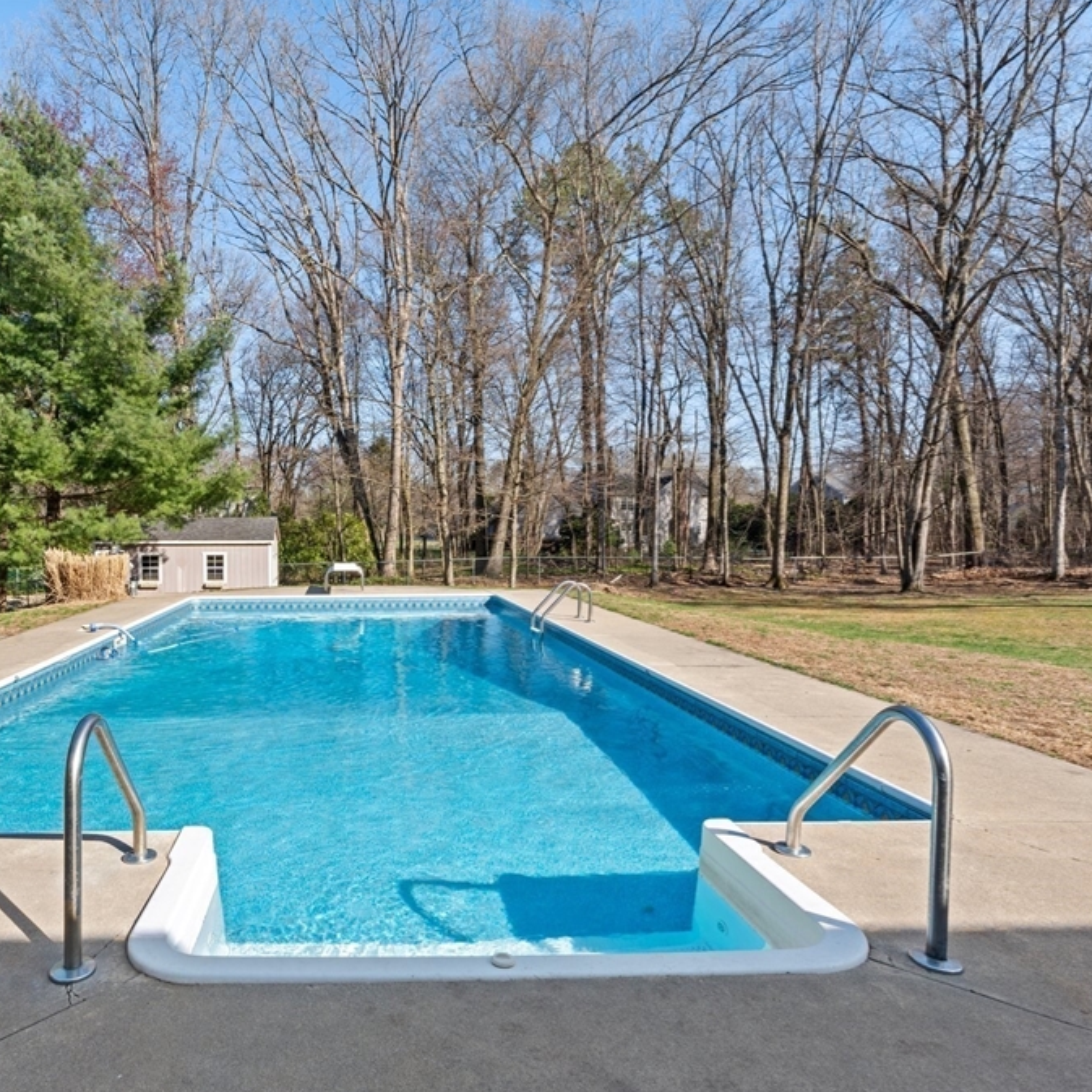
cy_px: 551
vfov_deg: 69.6
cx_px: 368
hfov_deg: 67.8
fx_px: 785
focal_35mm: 22
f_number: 16
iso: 100
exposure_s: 1/20
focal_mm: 17
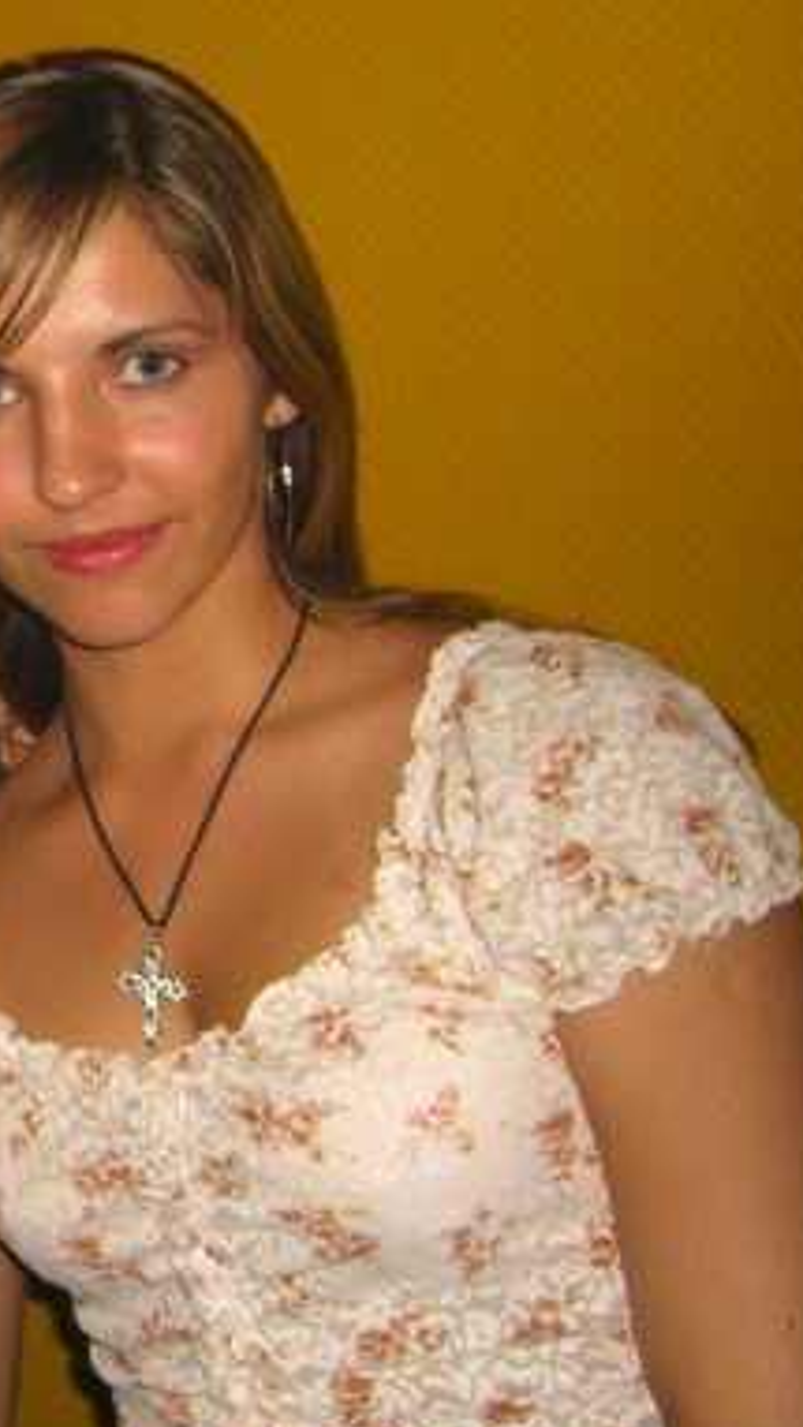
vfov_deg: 32.3
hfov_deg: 17.2
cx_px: -291
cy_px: 646
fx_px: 2459
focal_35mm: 65
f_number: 2.8
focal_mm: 7.9
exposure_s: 1/60
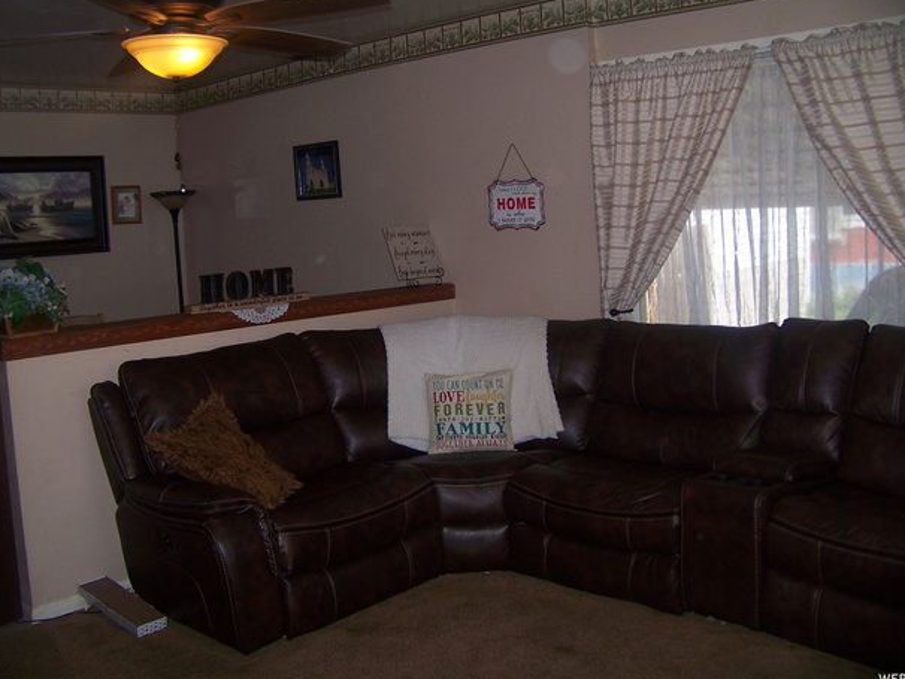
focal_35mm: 38
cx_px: 455
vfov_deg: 37.7
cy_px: 327
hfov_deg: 49.0
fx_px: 994
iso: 64
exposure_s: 1/125
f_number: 2.8
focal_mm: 5.85
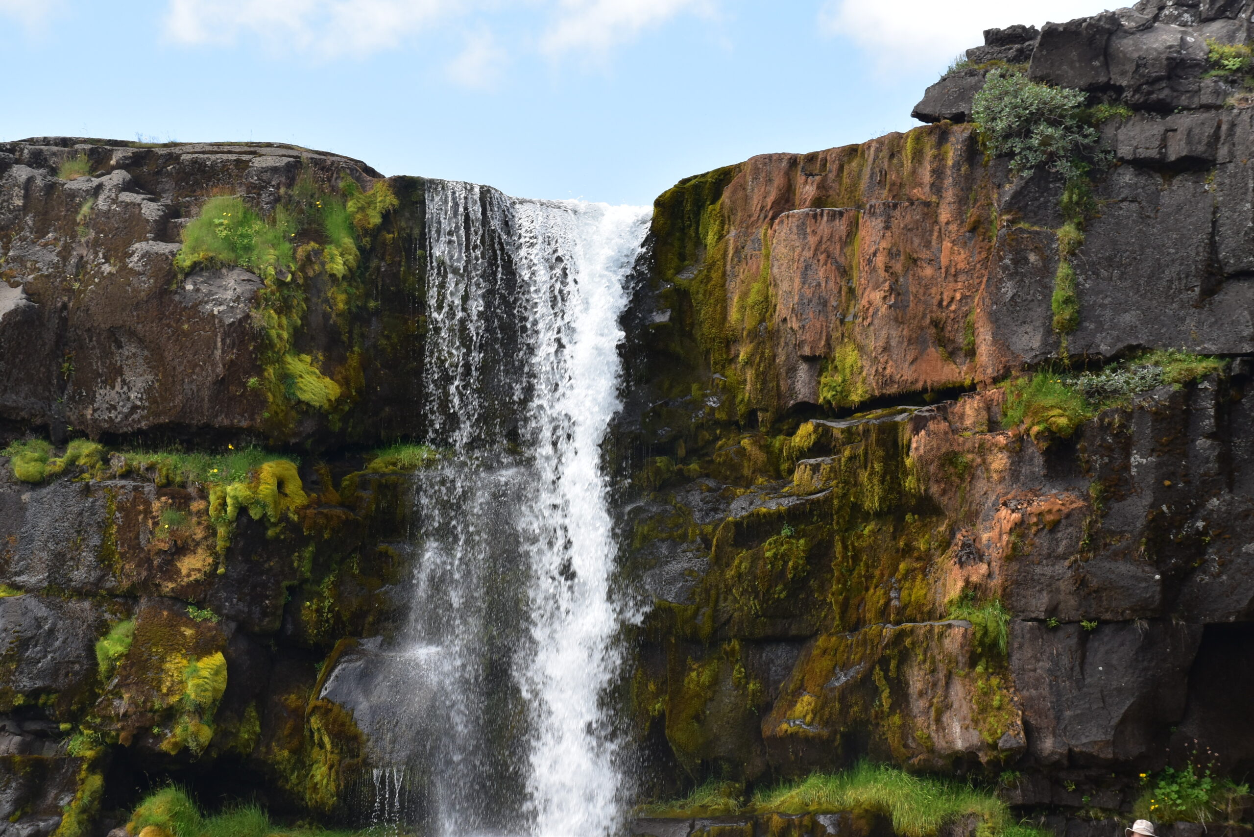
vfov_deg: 14.7
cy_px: 418
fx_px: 3240
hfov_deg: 21.9
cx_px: 627
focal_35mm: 93
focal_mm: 62
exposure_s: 1/250
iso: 400
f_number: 10
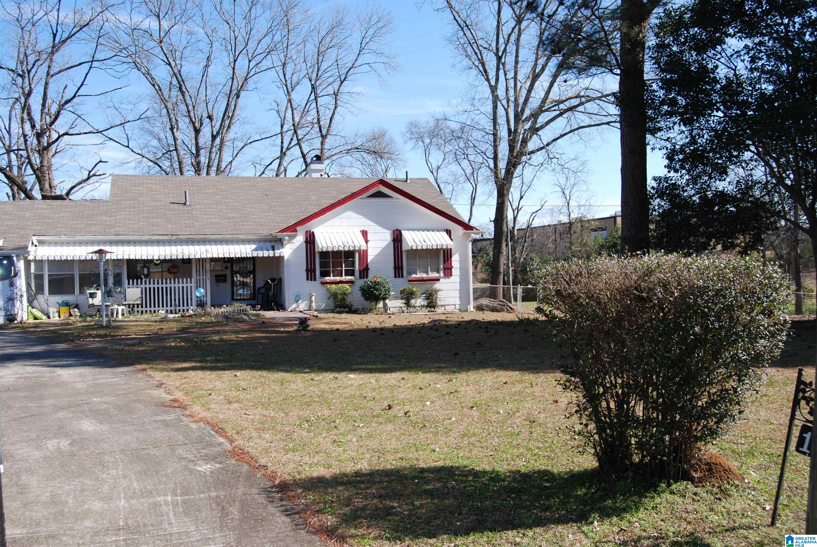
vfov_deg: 38.5
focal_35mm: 34
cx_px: 408
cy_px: 274
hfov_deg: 55.1
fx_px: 784
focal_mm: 23
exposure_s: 1/200
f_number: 7.1
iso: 100
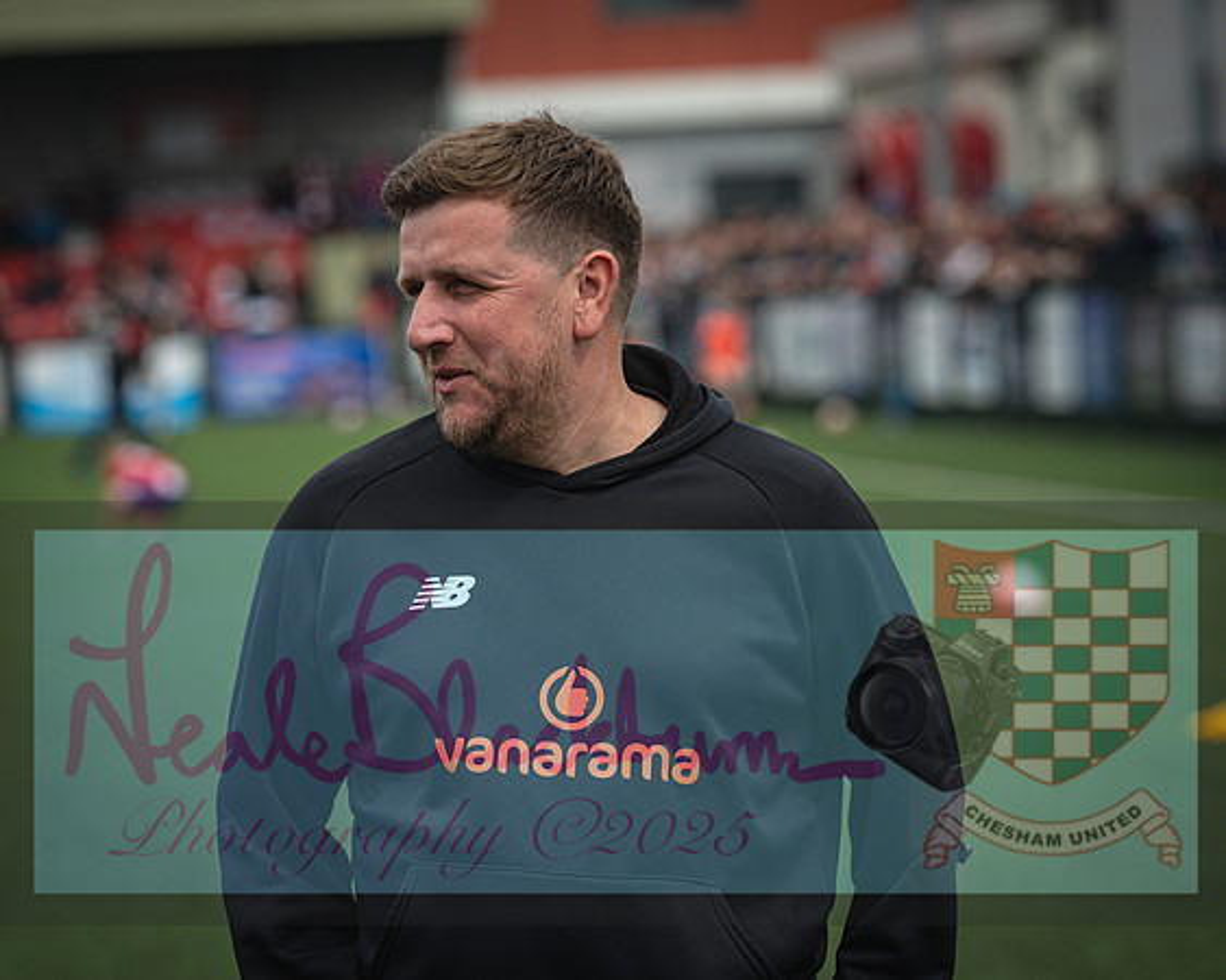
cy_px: 490
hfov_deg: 8.5
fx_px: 8252
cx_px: 575
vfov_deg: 6.8
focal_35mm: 227
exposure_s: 1/1150
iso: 200
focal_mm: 135
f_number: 4
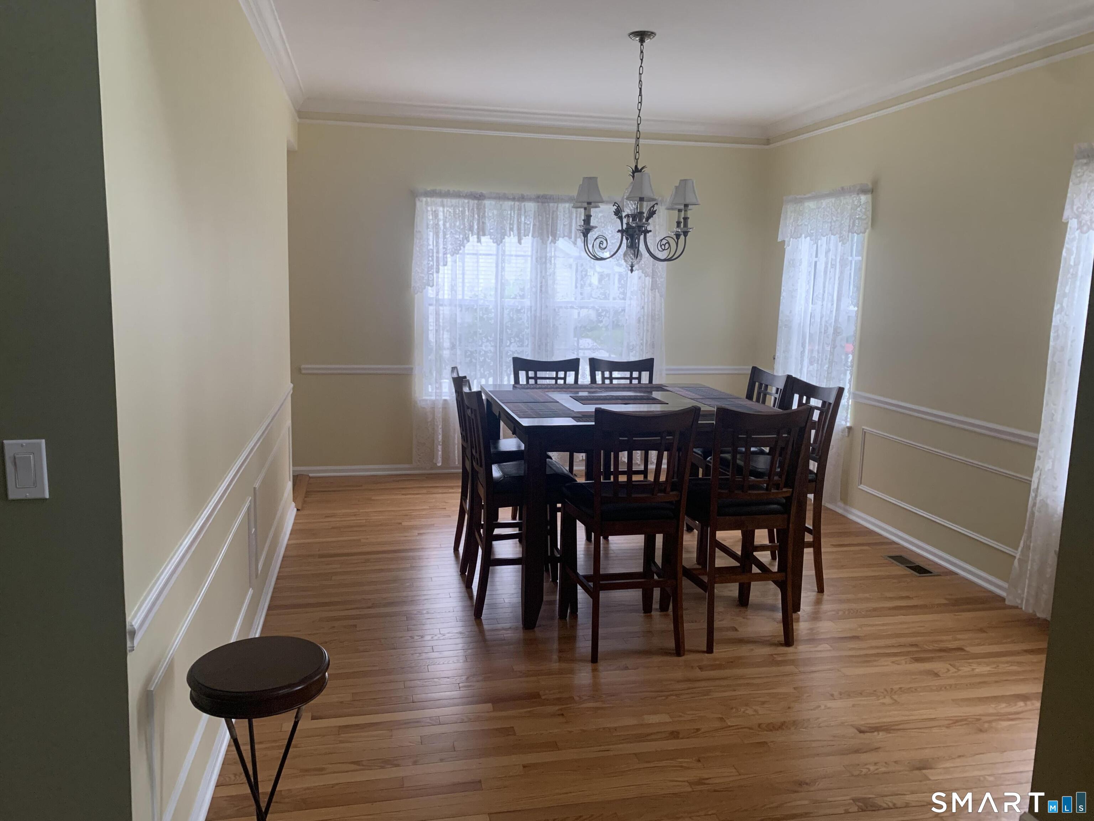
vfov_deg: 53.1
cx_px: 547
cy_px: 410
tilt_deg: -8.7
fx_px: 822
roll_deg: -1.6
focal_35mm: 26
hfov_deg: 67.3
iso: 250
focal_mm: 4.25
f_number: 1.8
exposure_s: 1/60
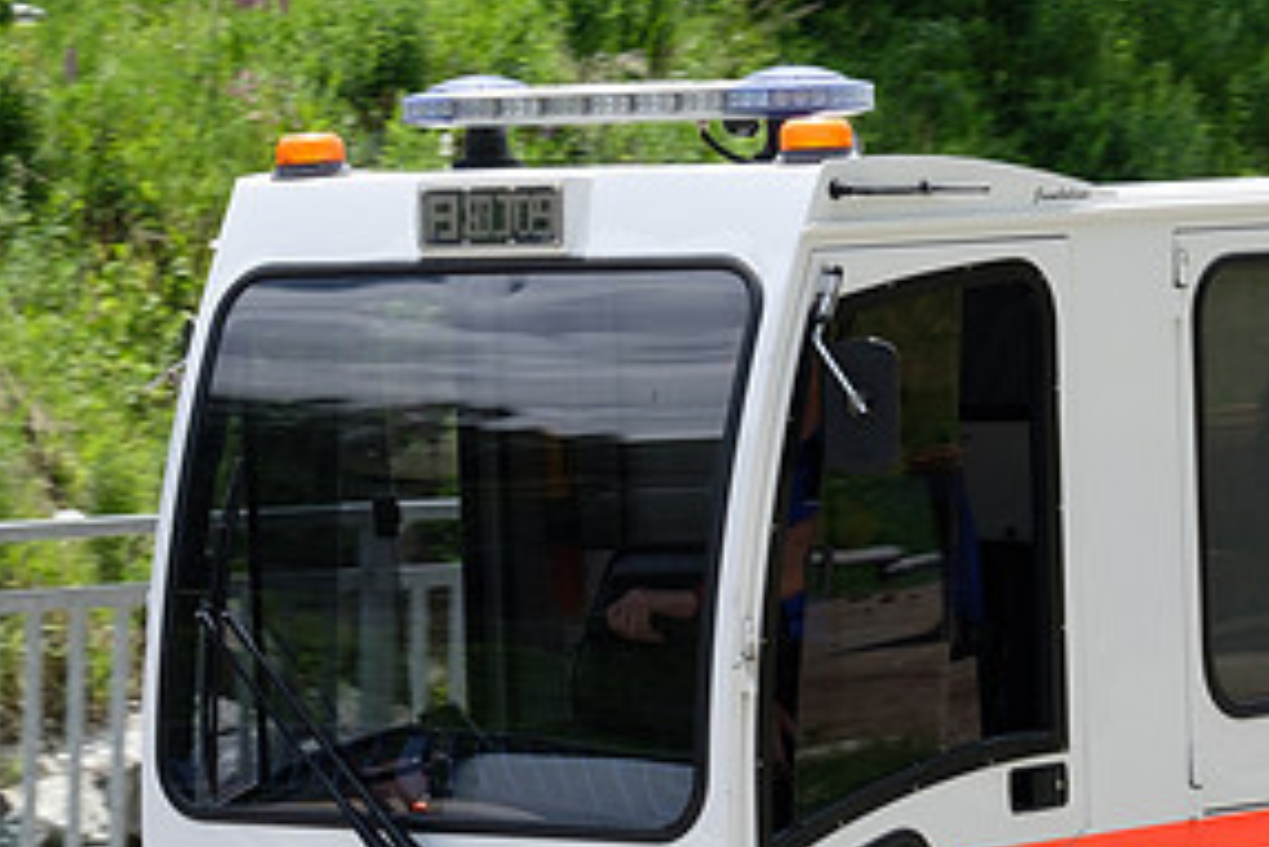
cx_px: 673
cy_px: 571
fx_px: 7300
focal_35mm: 207
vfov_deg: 6.6
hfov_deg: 9.9
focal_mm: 52.4
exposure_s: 1/250
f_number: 10
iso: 320
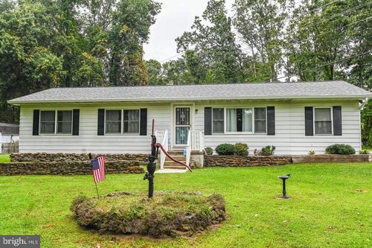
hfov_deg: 60.3
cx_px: 186
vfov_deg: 42.3
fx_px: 320
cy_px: 124
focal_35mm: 31
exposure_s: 1/250
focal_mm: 31
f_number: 5.6
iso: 125
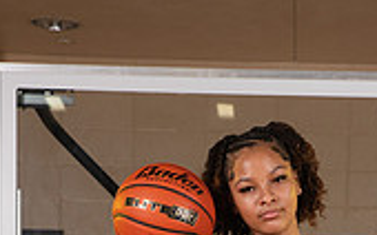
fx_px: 1437
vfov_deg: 8.8
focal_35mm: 140
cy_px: 492
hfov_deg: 14.9
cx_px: 275
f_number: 7.1
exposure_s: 1/320
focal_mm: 52
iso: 320
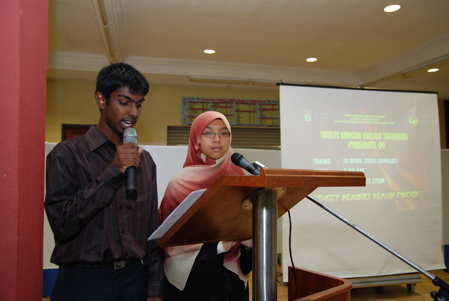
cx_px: 224
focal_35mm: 30
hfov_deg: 61.8
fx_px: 375
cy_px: 150
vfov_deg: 43.8
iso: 500
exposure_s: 1/60
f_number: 2.8
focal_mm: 20
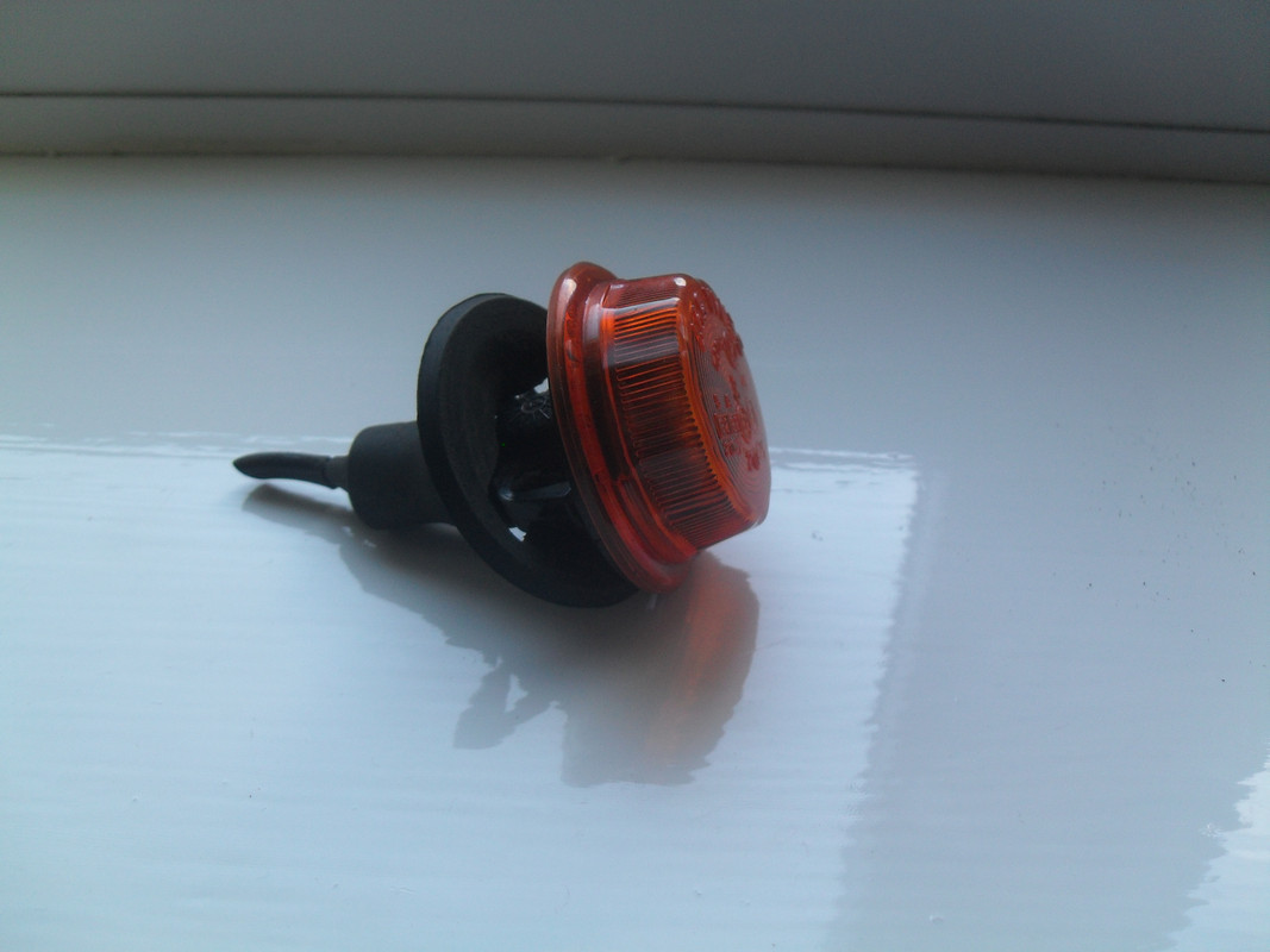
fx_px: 1284
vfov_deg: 40.7
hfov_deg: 52.6
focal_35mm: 35
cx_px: 635
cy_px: 476
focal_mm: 6.2
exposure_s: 1/45
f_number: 2.8
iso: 100
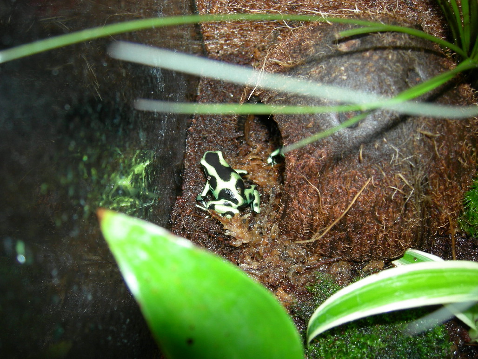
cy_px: 180
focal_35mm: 36
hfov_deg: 51.4
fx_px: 497
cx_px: 239
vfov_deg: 39.7
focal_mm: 7.5
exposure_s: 1/60.1
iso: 64
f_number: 2.7
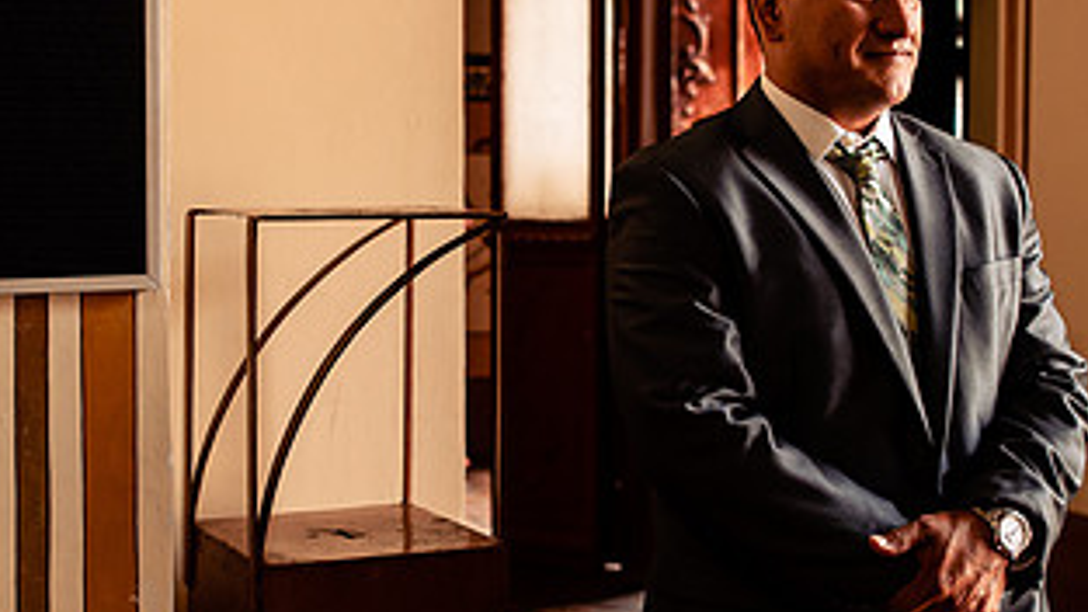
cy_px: 252
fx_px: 2077
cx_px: 441
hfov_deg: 29.3
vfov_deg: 16.7
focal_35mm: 72
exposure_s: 1/320
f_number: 3.5
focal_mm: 35
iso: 800
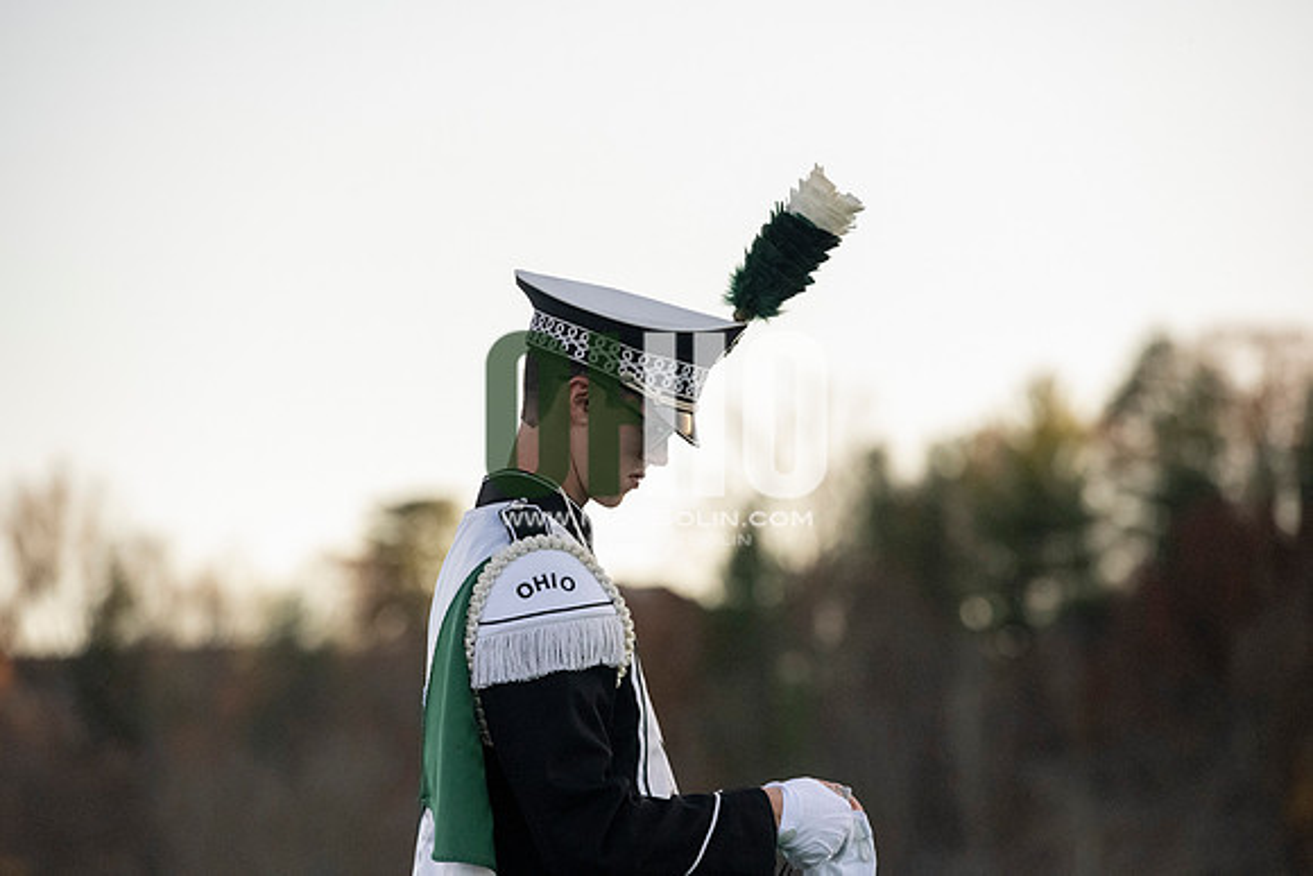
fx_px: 6931
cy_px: 438
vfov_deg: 7.2
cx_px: 656
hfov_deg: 10.8
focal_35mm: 190
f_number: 4.5
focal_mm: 190
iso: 5000
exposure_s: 1/8000
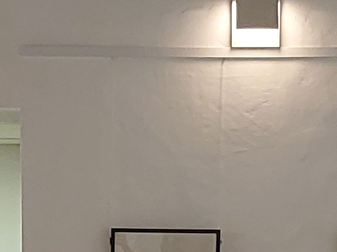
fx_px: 2034
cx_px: 121
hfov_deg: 9.5
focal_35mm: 209
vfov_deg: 6.9
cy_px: 468
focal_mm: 4.6
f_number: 1.8
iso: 250
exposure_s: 1/60
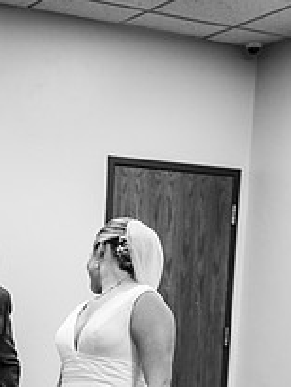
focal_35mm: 80
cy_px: 408
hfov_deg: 18.1
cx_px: 24
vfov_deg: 23.2
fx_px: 896
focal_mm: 38
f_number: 3.2
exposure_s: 1/320
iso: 2000
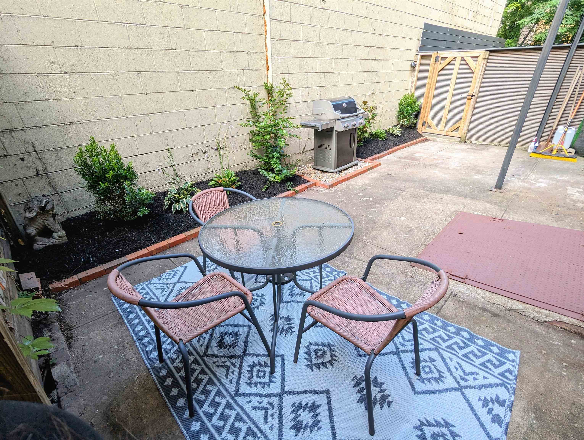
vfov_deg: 78.2
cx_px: 292
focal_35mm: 16
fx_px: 270
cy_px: 220
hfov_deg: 94.4
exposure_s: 1/34.4
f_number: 2.2
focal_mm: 2.35
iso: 44
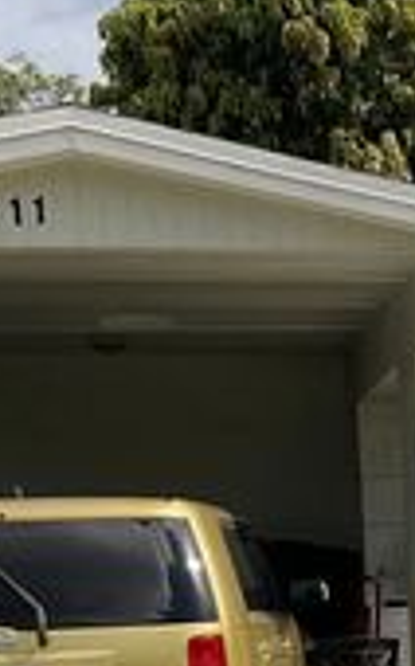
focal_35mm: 116
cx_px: 720
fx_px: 2103
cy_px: 701
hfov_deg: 10.6
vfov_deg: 17.5
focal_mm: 3
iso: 16
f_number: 1.8
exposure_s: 1/2801
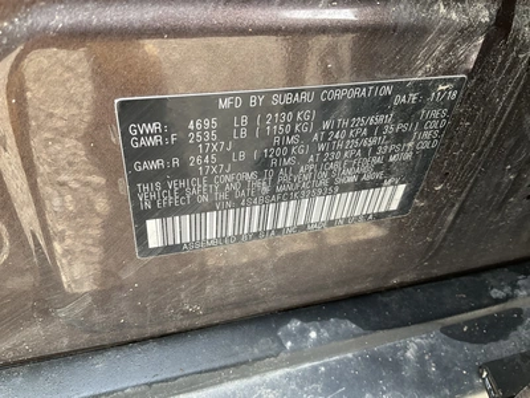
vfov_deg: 48.2
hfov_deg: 61.7
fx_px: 444
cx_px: 265
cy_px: 199
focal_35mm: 29
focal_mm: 3
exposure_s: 1/122
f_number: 1.8
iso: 40
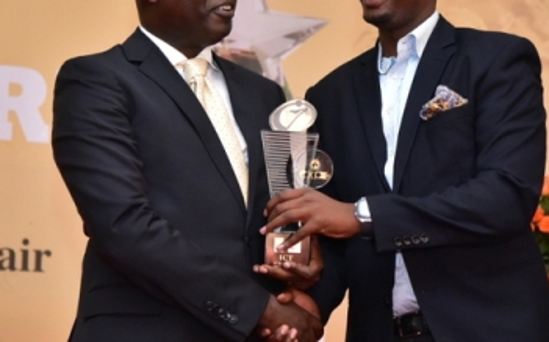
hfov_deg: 15.4
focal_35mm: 136
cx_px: 319
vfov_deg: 9.6
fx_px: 2034
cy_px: 110
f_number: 4.5
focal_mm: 78
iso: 4000
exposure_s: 1/250
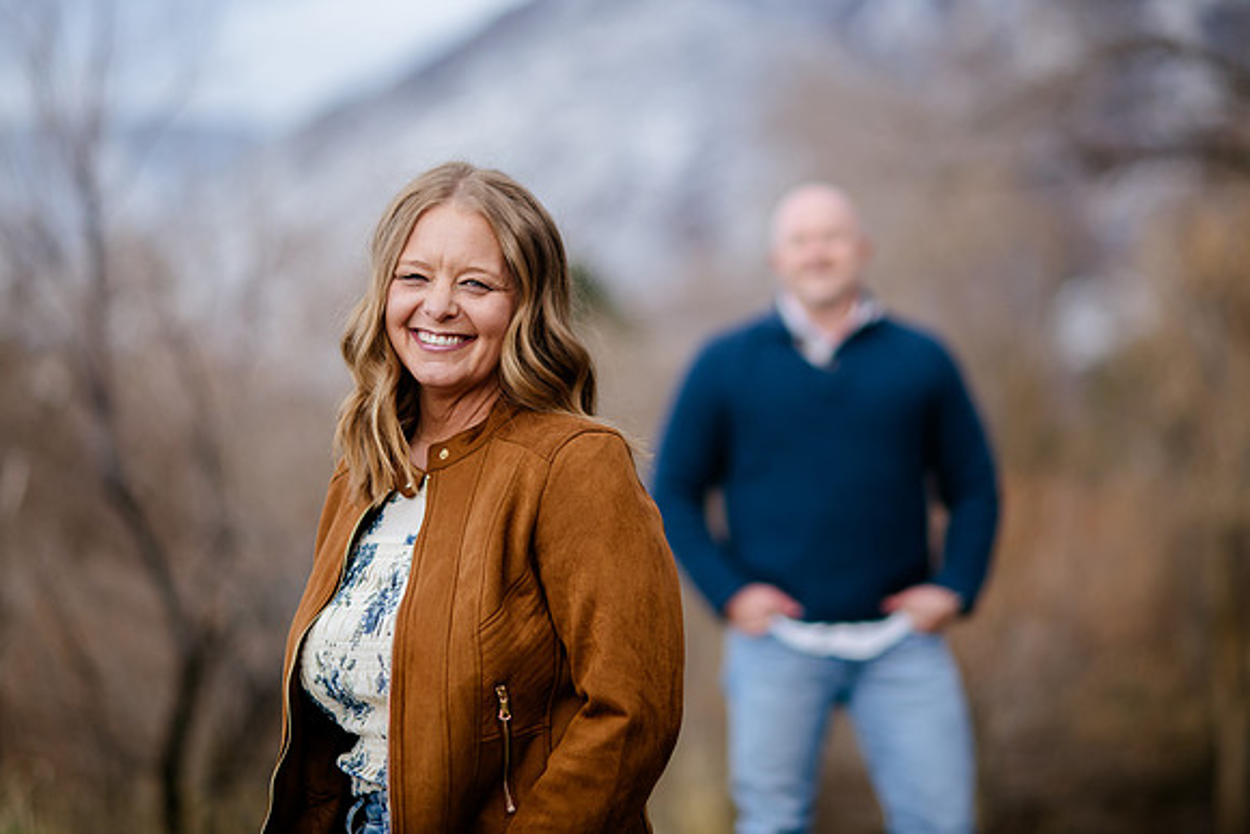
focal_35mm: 122
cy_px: 348
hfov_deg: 16.7
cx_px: 625
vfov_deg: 11.2
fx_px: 4252
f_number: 2
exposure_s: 1/1250
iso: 200
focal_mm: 105
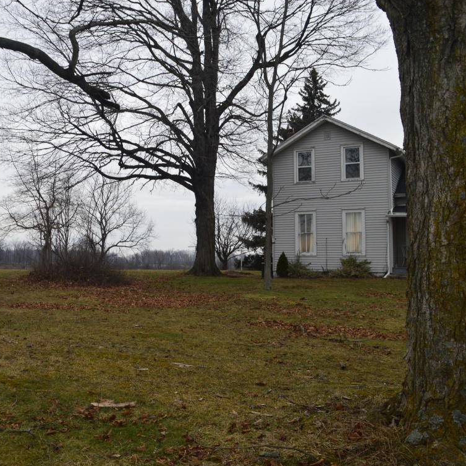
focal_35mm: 39
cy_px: 232
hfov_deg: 41.8
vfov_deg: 42.8
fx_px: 594
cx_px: 130
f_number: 10
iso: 400
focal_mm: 20
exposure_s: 1/250
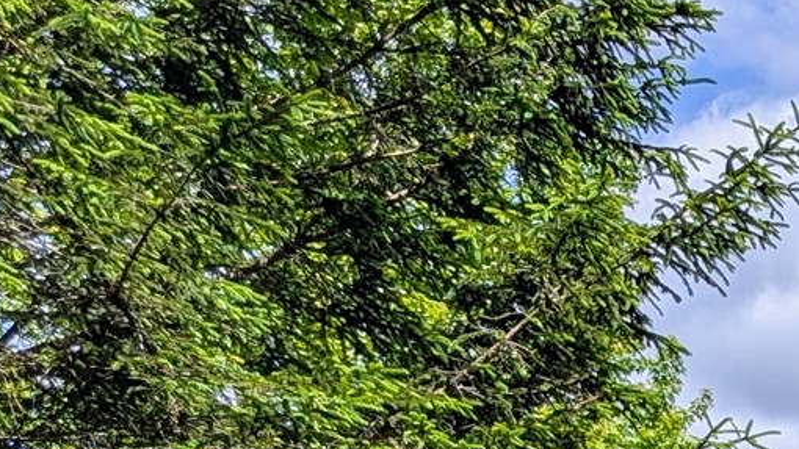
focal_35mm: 105
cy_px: 812
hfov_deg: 16.3
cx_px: 1542
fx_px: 2225
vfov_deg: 10.8
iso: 20
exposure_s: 1/1259
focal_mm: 6.9
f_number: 1.68
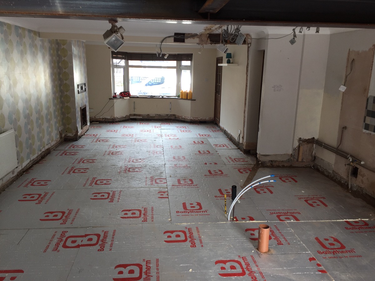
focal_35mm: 29
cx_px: 188
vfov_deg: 48.2
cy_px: 140
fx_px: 314
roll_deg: -1.7
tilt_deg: -12.8
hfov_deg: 61.7
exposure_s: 1/100
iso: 32
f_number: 2.2
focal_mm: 4.15
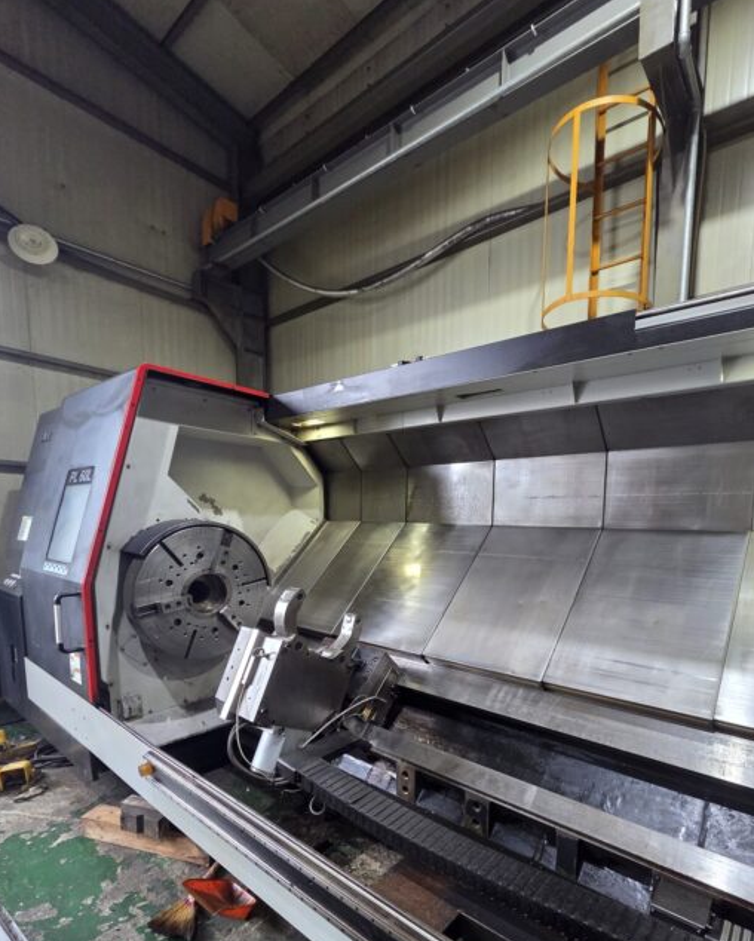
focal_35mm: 16
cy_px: 577
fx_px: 446
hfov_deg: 79.8
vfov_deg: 91.5
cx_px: 439
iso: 500
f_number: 2.2
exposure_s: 1/60
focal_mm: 2.2
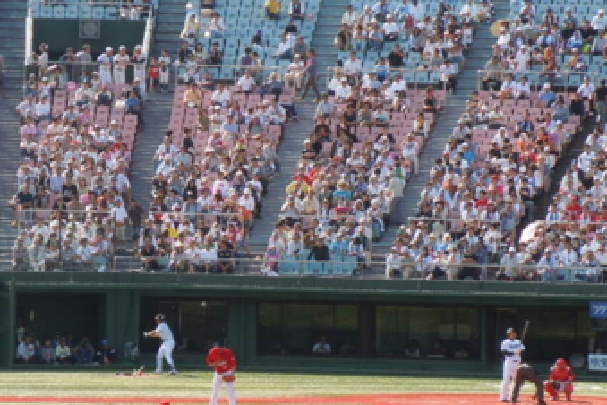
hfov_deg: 5.6
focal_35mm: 368
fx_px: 6204
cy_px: 340
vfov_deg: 3.7
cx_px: 331
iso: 100
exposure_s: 1/320
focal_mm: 36
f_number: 4.7
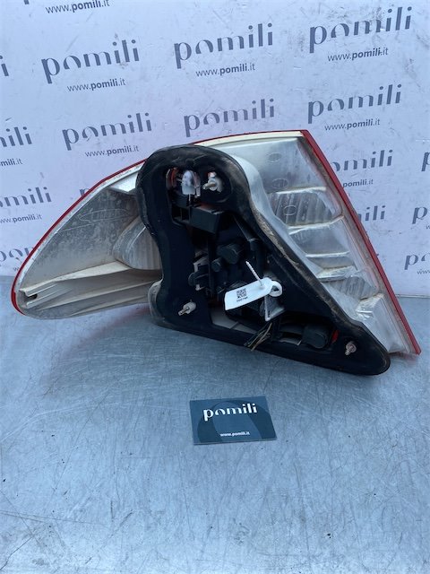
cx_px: 215
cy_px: 287
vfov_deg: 67.3
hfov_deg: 53.1
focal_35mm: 26
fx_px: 431
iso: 32
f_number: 1.8
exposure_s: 1/724
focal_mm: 4.25
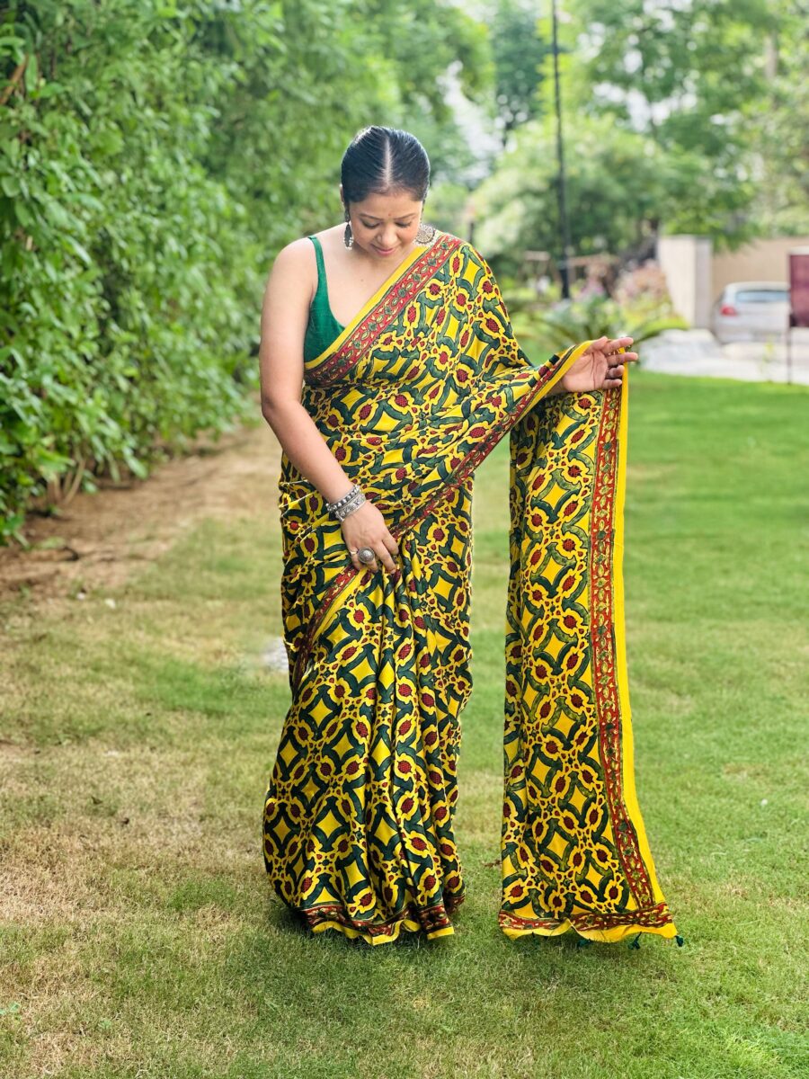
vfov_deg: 25.3
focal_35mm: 77
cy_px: 540
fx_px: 2399
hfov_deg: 19.1
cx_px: 404
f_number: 2.8
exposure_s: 1/121
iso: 32
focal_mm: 9
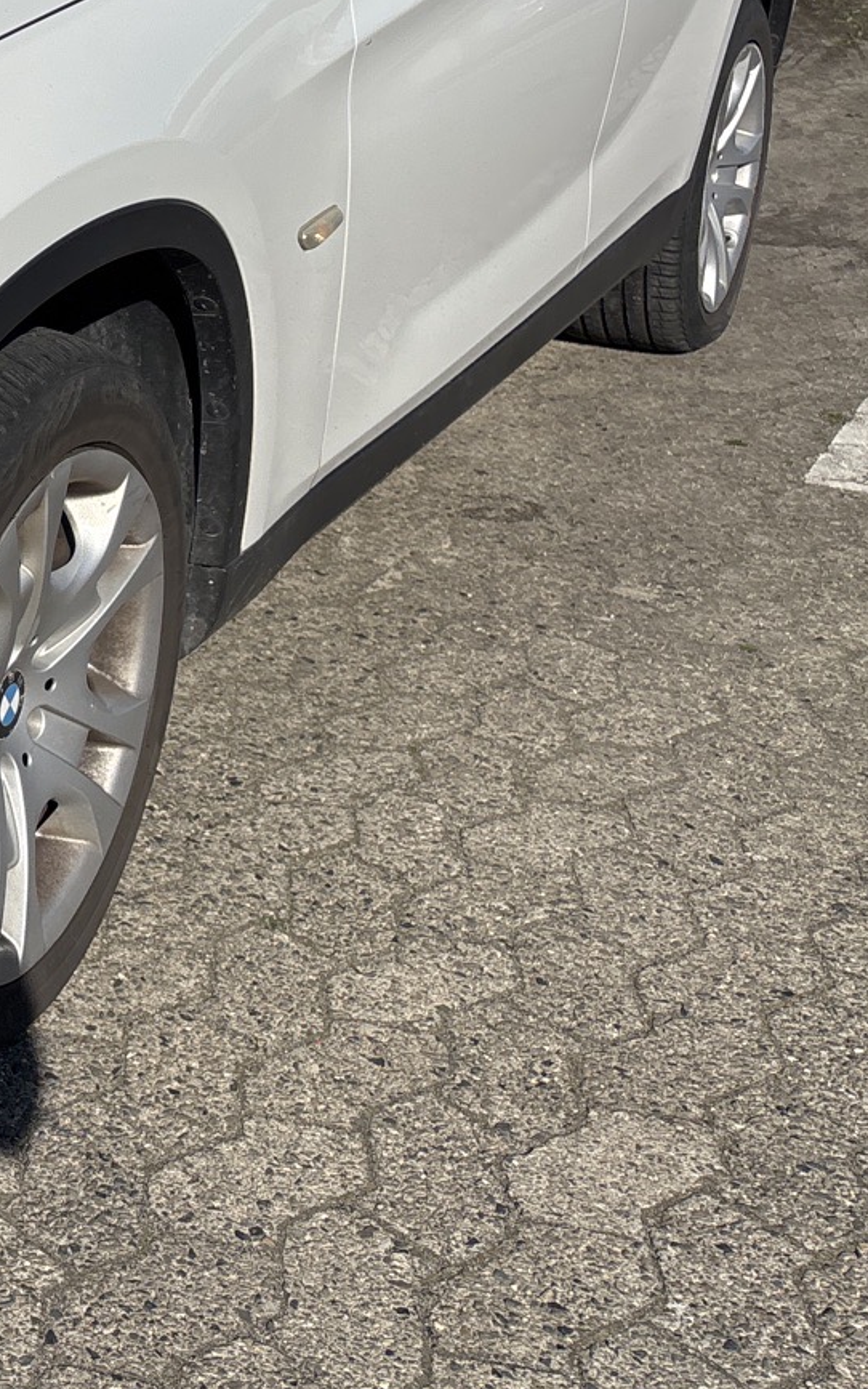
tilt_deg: -13.0
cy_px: 327
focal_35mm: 61
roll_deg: +0.5
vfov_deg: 32.8
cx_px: -522
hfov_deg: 18.3
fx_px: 2308
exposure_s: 1/7194
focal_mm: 5.96
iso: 50
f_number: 1.6
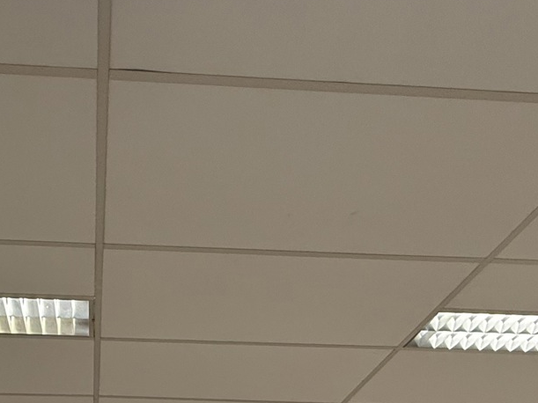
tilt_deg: +4.0
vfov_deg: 24.6
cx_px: 132
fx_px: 684
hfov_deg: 41.6
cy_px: 620
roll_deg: -1.1
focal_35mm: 44
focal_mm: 2.22
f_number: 2.2
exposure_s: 1/100
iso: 250
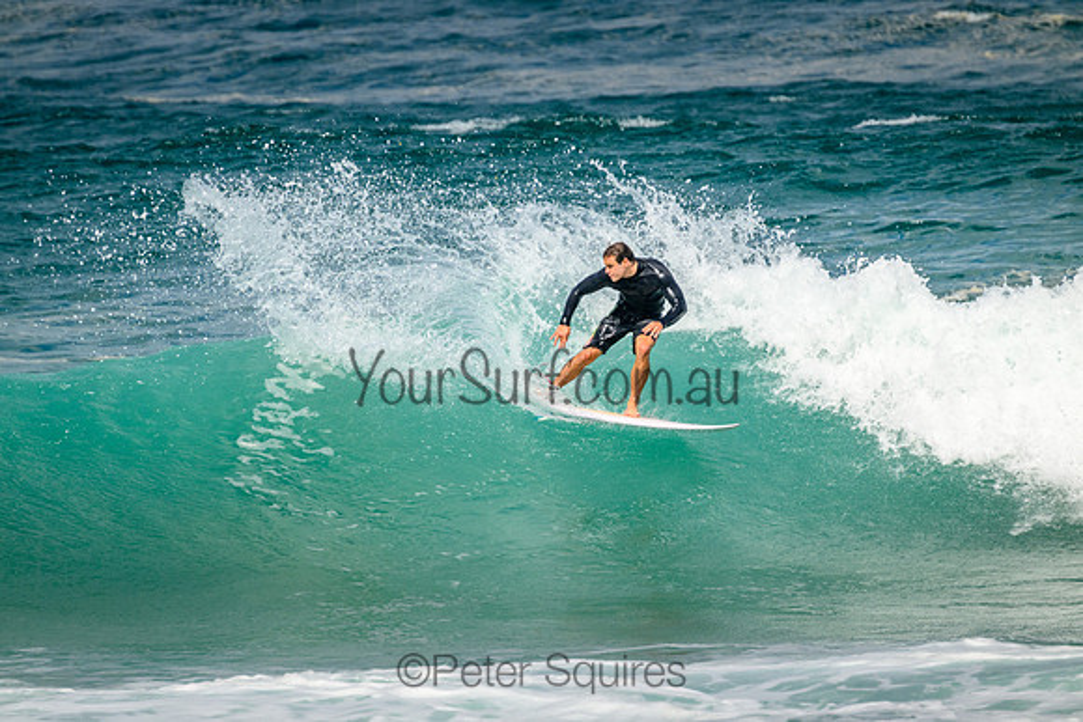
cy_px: 361
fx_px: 24071
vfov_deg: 1.7
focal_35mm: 800
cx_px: 542
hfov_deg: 2.6
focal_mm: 800
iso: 800
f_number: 11
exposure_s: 1/2000
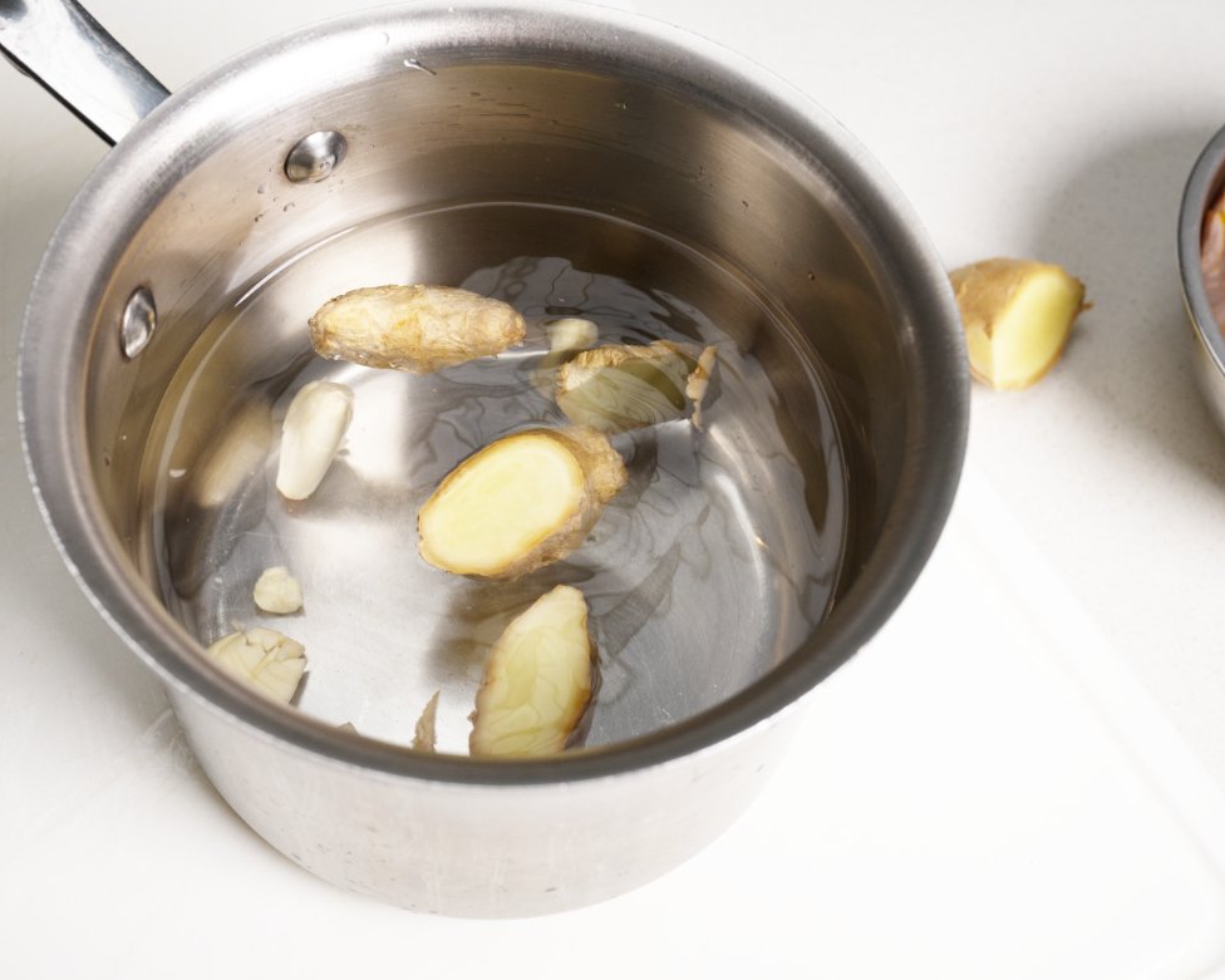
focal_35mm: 45
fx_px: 1632
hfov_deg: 41.1
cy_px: 493
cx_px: 538
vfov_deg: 33.4
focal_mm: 39
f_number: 8
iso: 1000
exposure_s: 1/1000
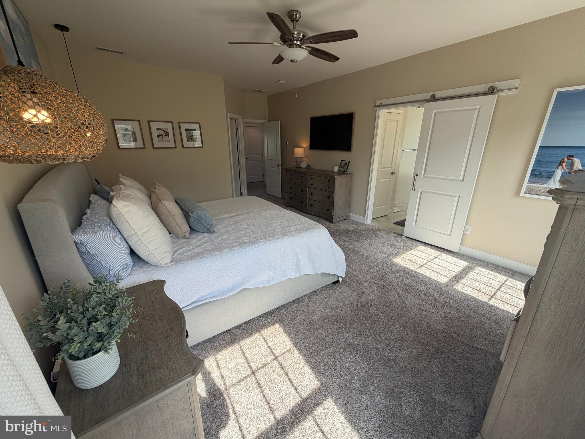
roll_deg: +0.2
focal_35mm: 14
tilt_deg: -18.9
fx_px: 237
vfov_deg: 85.7
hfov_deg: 102.1
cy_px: 220
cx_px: 292
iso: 64
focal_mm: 2.22
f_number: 2.2
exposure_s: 1/120
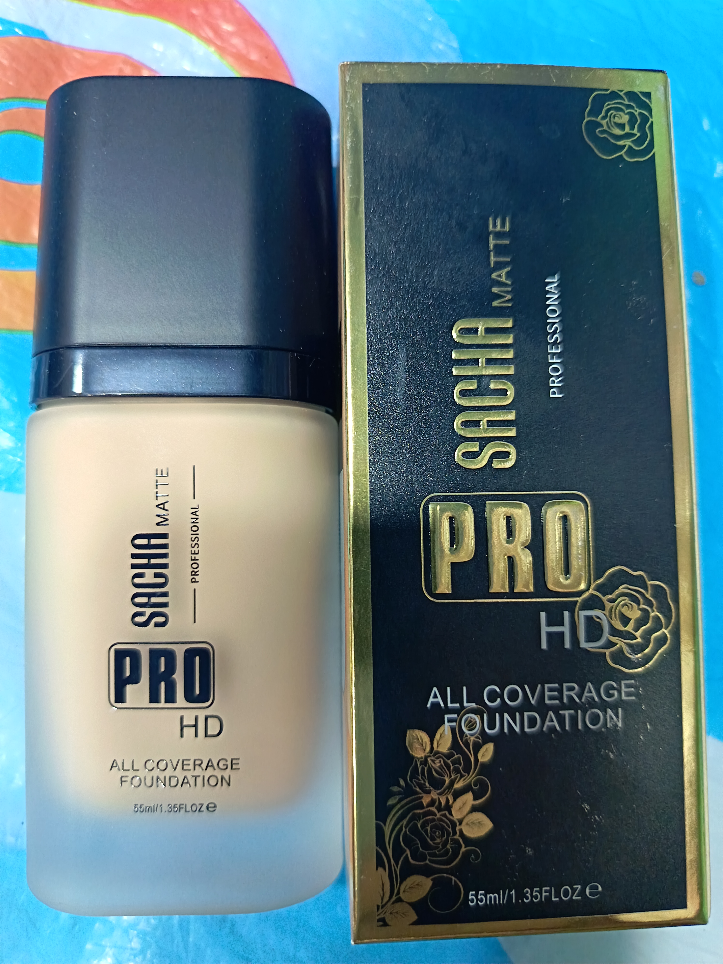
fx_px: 668
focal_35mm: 24
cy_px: 482
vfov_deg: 71.6
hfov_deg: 56.8
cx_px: 362
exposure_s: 1/24
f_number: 1.75
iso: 4128
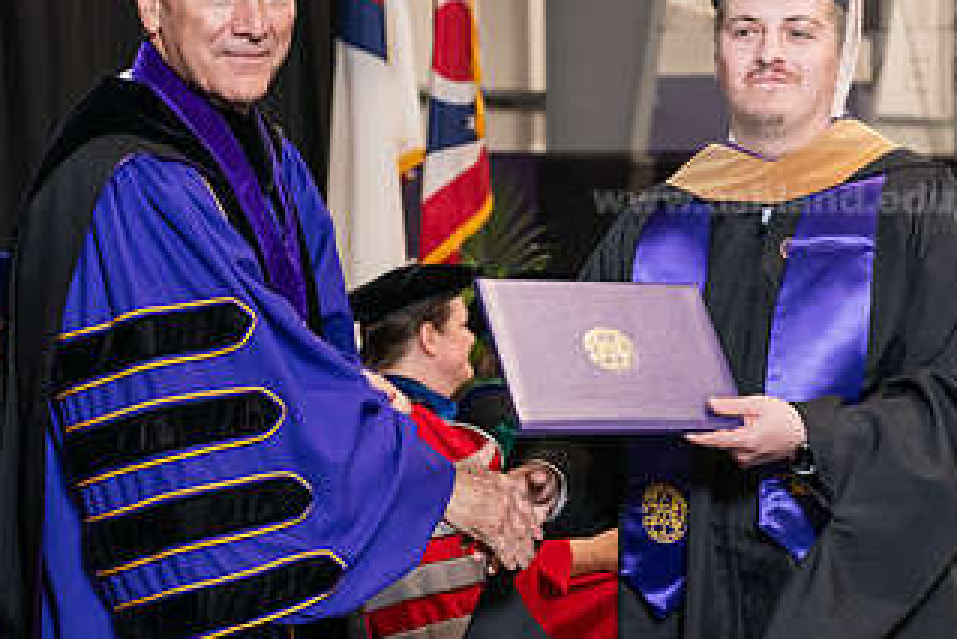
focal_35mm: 120
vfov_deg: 11.4
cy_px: 262
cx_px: 456
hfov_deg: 17.1
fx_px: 3191
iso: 2000
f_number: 5
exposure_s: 1/125
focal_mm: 66
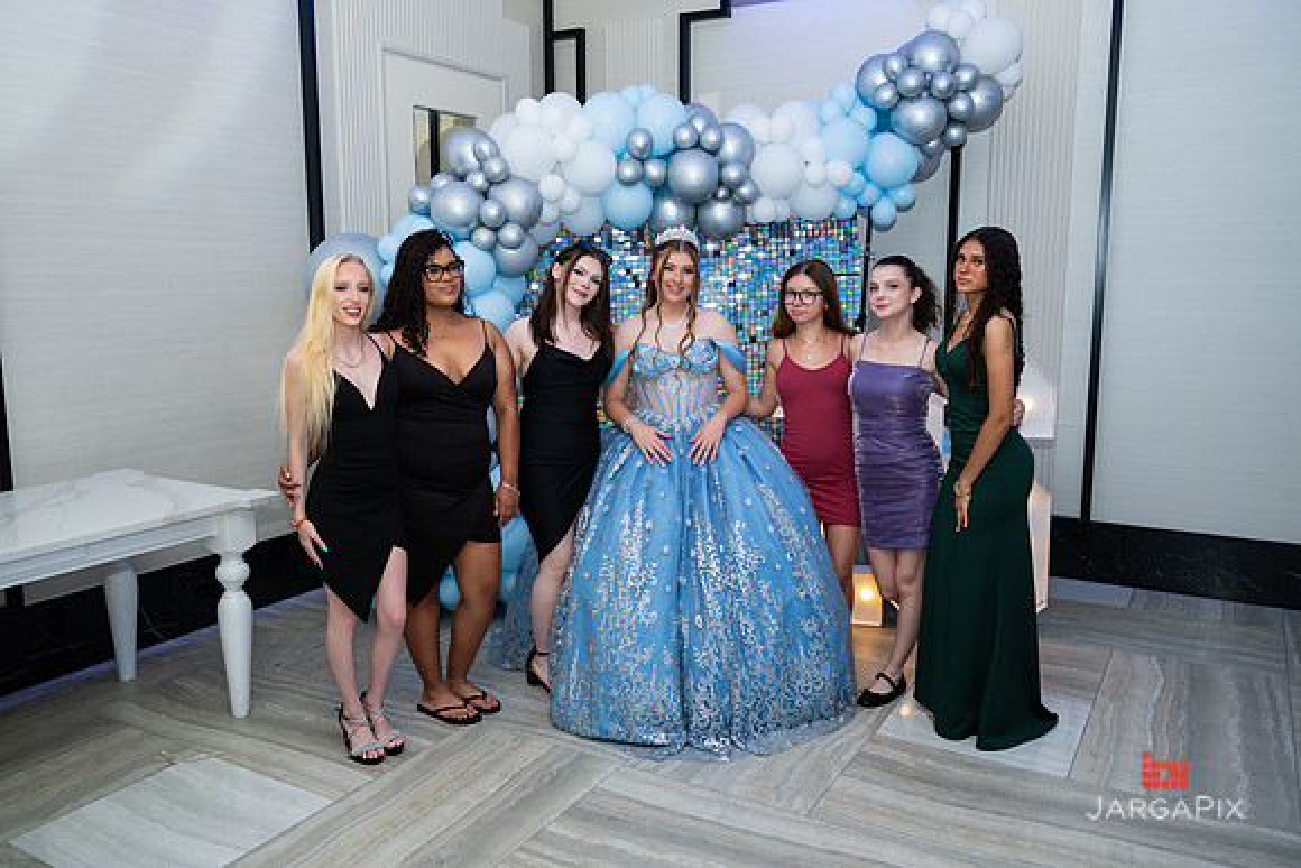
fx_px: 1010
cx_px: 651
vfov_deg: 46.5
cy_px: 426
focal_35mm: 28
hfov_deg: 65.6
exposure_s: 1/160
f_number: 3.2
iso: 800
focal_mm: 27
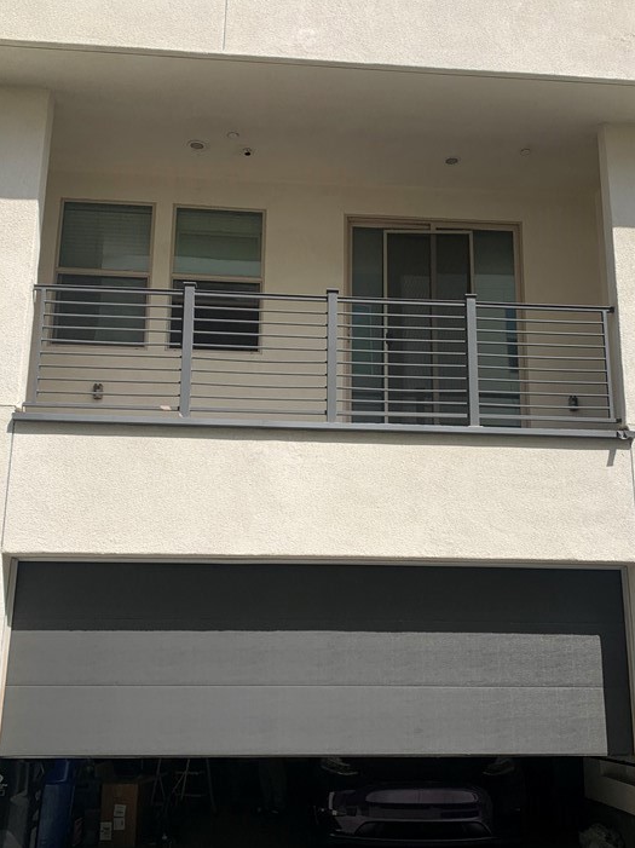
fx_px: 930
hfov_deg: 37.6
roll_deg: -0.5
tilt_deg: +15.8
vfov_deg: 49.0
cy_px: 399
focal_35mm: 38
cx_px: 365
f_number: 1.8
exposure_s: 1/3289
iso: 25
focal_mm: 4.25
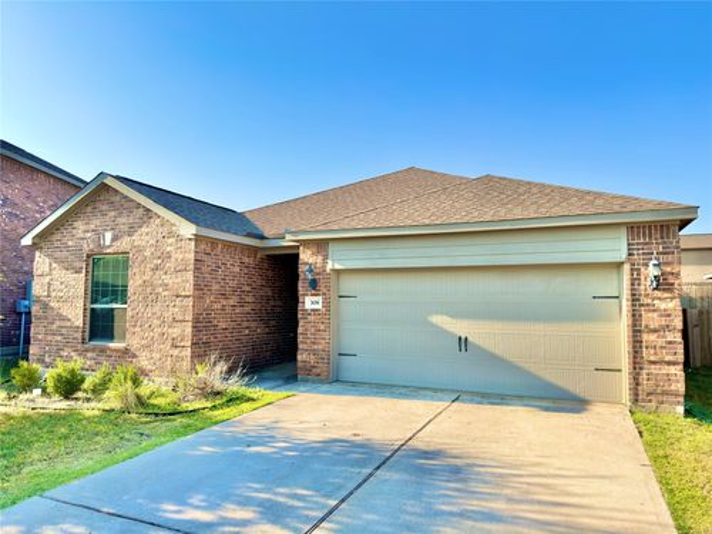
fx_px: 494
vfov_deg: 56.8
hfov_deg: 71.6
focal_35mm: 24
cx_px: 356
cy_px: 267
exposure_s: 1/2597
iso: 100
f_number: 1.78
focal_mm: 6.76
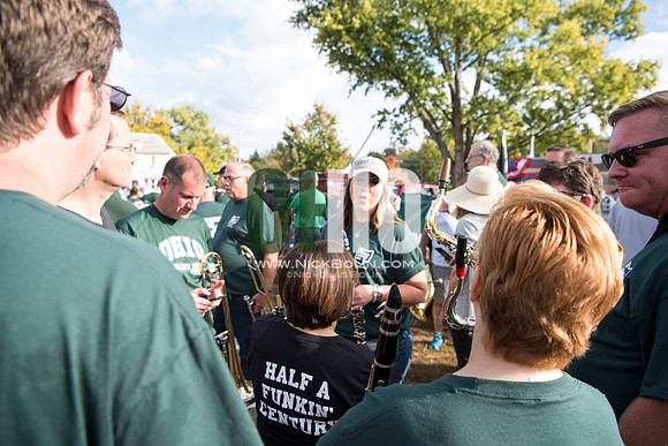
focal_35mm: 24
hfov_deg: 73.7
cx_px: 334
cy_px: 223
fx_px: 445
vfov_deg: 53.2
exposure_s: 1/500
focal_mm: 24
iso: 250
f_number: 4.5
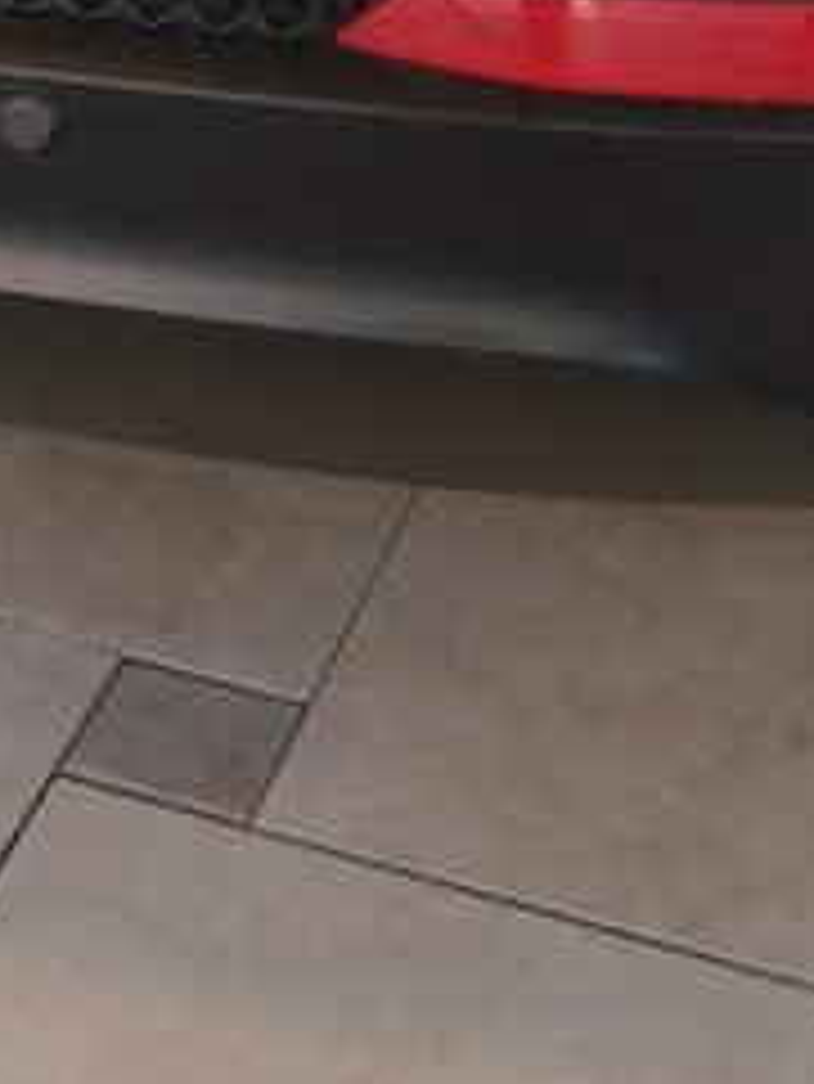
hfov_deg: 14.1
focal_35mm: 102
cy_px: -841
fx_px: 3195
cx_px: -166
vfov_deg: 16.3
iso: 409
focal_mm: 5.25
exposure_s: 1/50
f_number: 1.75
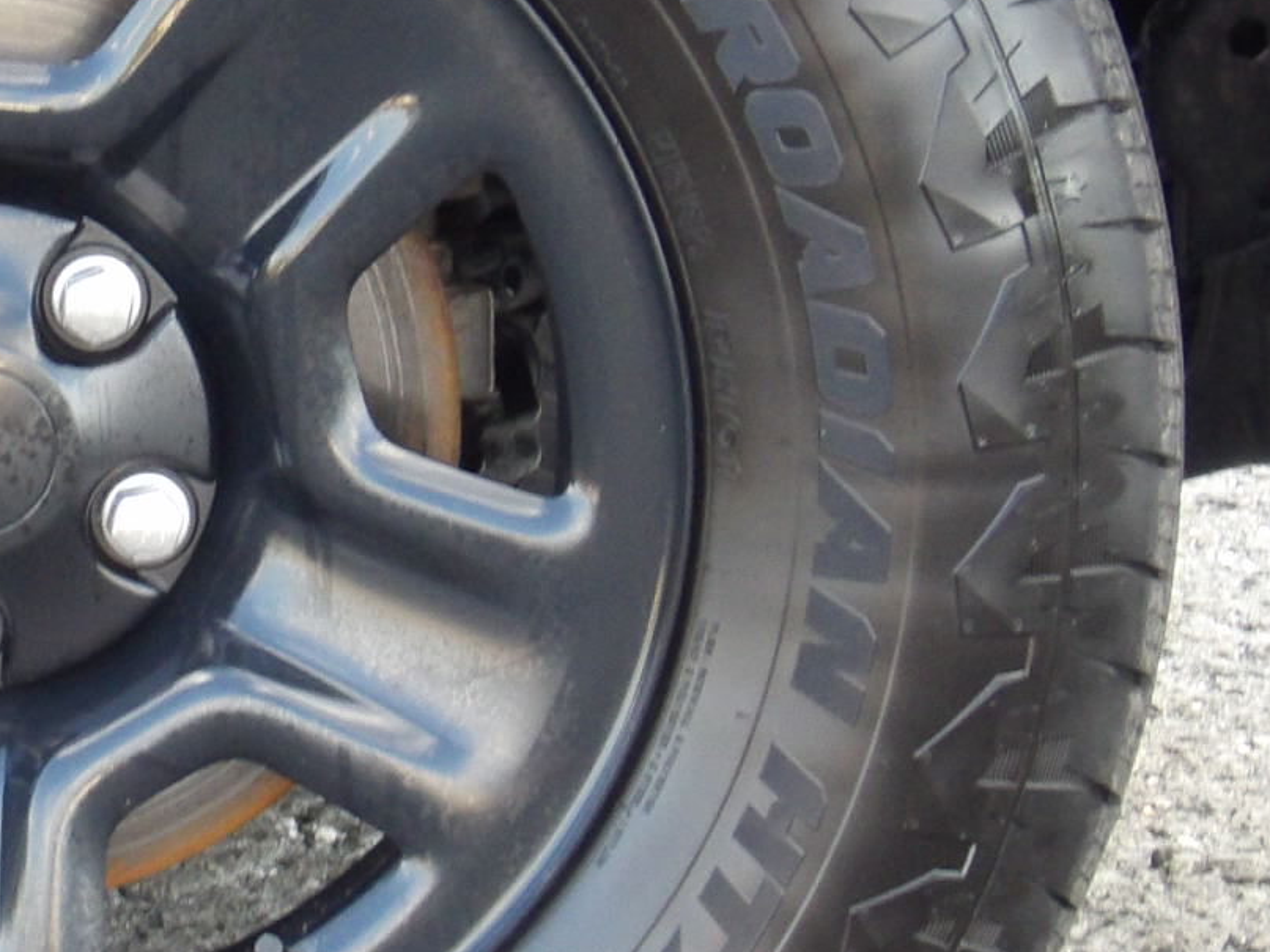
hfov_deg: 3.6
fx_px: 19919
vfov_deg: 2.7
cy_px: 348
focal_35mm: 543
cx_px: 0
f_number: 4.4
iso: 296
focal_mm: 30.2
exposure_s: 1/50
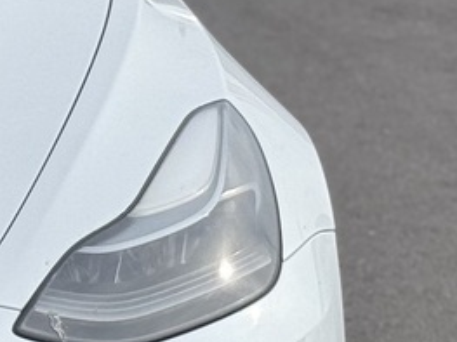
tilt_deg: -11.3
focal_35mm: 263
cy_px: 219
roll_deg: +0.9
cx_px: -389
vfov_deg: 5.6
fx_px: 3471
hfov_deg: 7.3
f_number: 1.78
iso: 80
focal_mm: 6.76
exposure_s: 1/4587
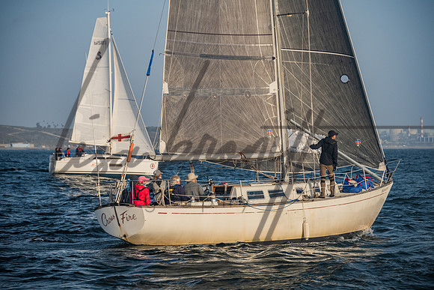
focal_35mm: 150
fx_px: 1809
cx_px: 217
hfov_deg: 13.7
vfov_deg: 9.2
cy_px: 145
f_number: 6.3
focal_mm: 150
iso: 400
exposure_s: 1/1250
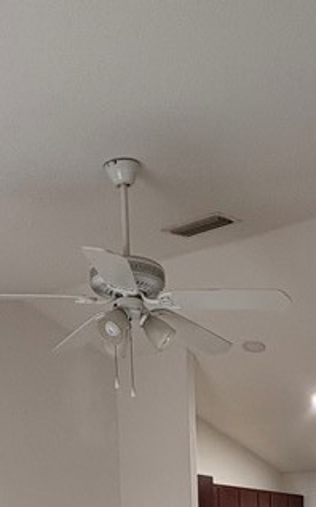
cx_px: 252
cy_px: 678
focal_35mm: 48
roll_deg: +0.9
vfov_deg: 31.2
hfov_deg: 26.4
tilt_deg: -12.2
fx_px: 662
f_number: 2.2
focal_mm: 2.22
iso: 160
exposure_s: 1/60
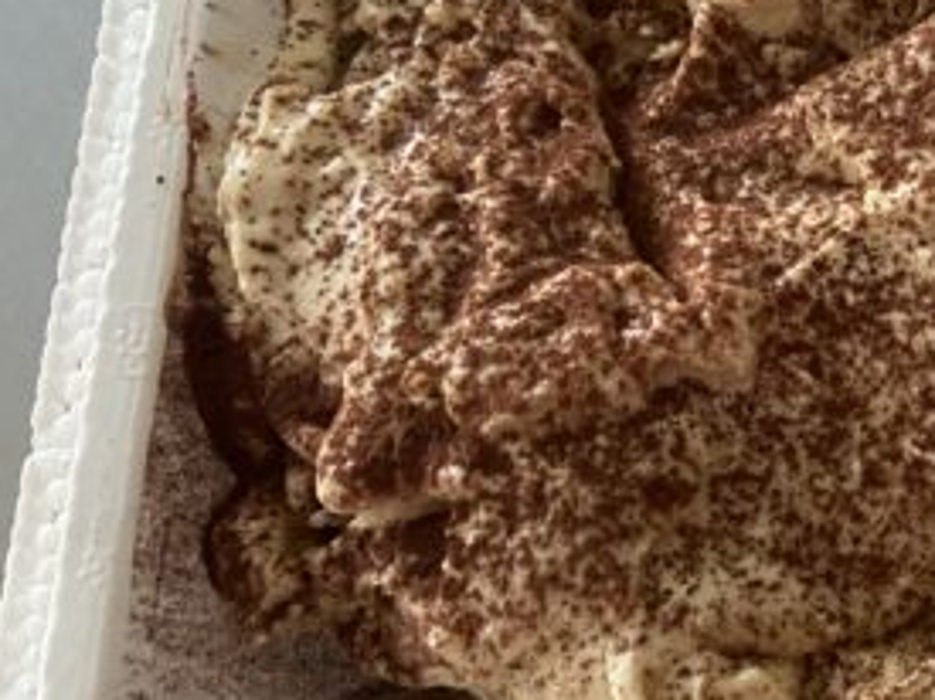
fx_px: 1701
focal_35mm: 63
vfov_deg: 23.2
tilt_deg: -73.7
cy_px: 282
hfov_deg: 27.1
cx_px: 1127
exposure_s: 1/60
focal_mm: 4.25
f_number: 1.8
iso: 320
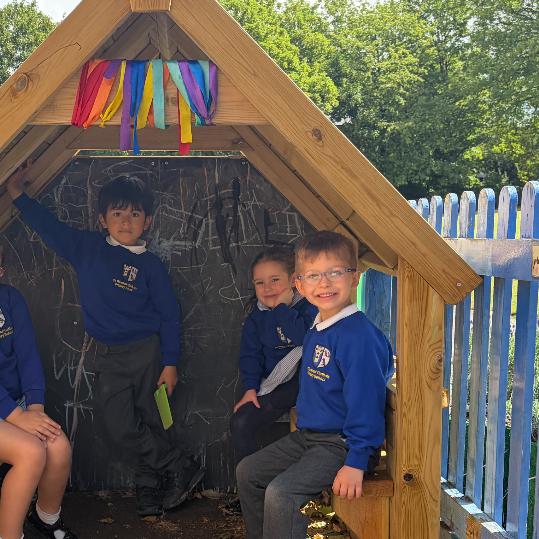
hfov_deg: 33.0
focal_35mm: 51
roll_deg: +1.2
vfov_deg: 33.3
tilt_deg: -4.0
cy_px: 317
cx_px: 165
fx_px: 898
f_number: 1.6
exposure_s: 1/850
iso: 64
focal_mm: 5.96
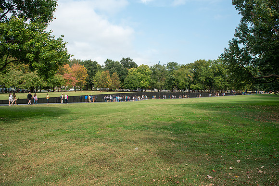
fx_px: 186
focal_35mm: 24
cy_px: 93
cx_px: 140
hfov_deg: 73.7
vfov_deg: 53.2
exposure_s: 1/640
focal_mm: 24
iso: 200
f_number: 5
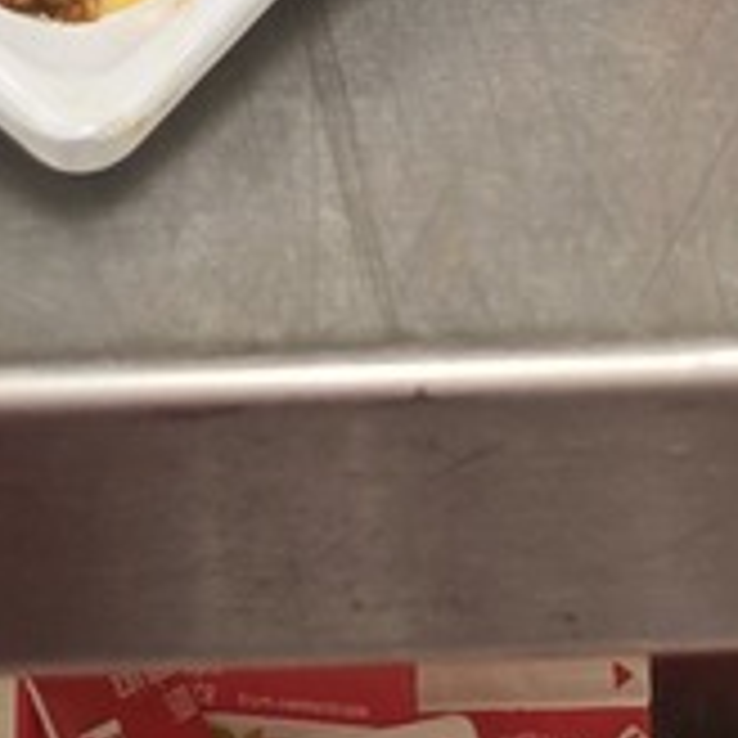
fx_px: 3063
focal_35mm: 127
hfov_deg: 13.6
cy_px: -1539
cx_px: 68
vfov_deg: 9.9
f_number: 1.8
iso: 80
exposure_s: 1/62
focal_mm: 5.4
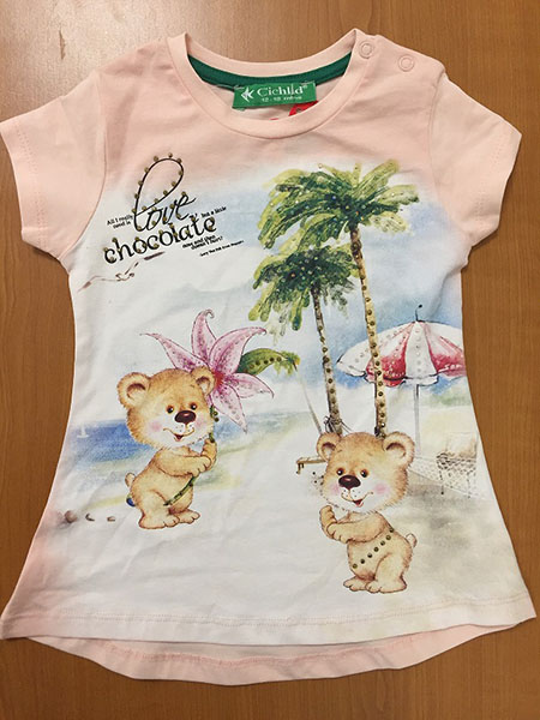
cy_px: 360
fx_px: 603
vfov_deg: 61.7
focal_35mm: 29
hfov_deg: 48.2
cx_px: 270
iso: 80
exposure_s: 1/33
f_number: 2.2
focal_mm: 4.15
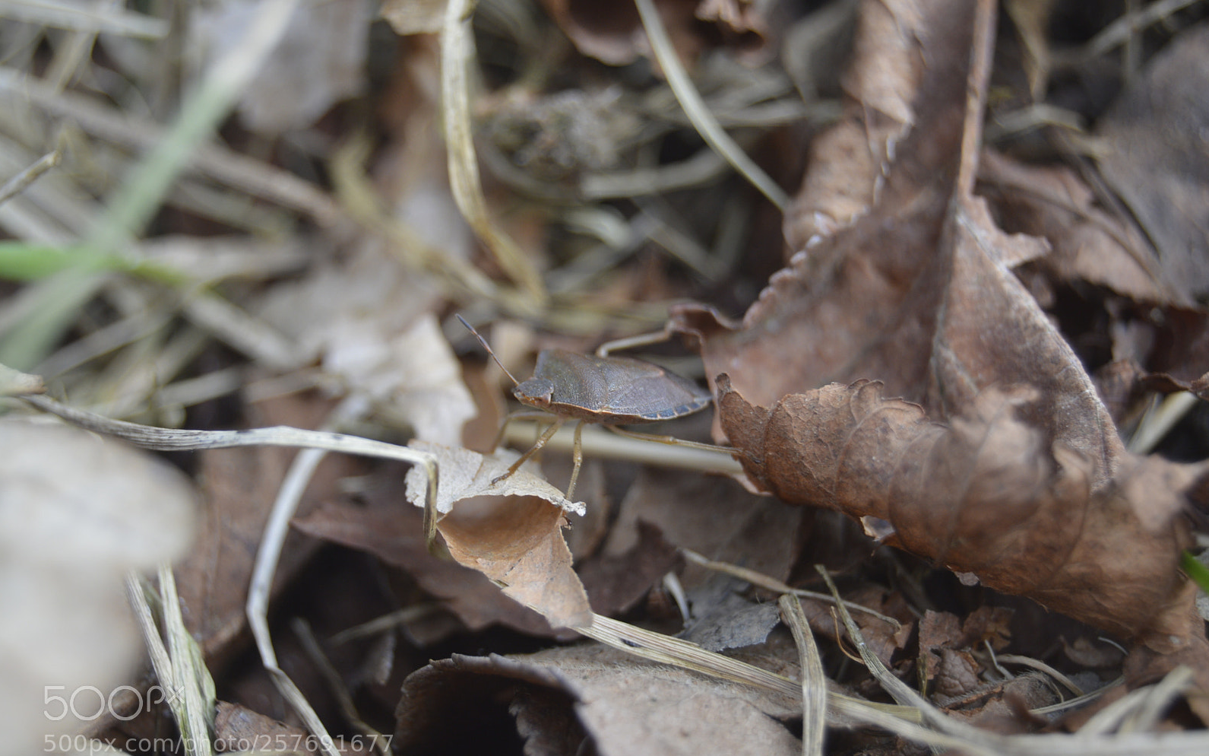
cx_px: 604
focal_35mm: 85
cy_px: 399
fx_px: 2784
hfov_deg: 24.5
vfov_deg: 15.4
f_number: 5.6
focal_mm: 55
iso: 280
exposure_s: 1/125
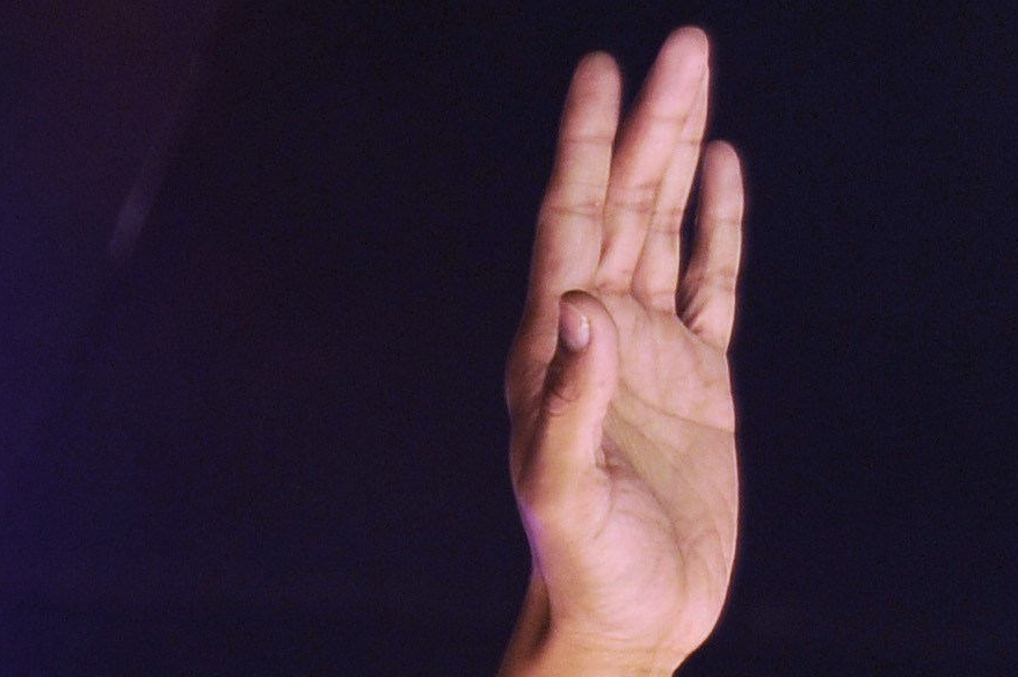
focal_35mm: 194
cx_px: -970
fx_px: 5482
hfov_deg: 9.9
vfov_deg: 6.8
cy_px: 1400
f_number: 3.3
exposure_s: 1/100
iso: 500
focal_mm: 40
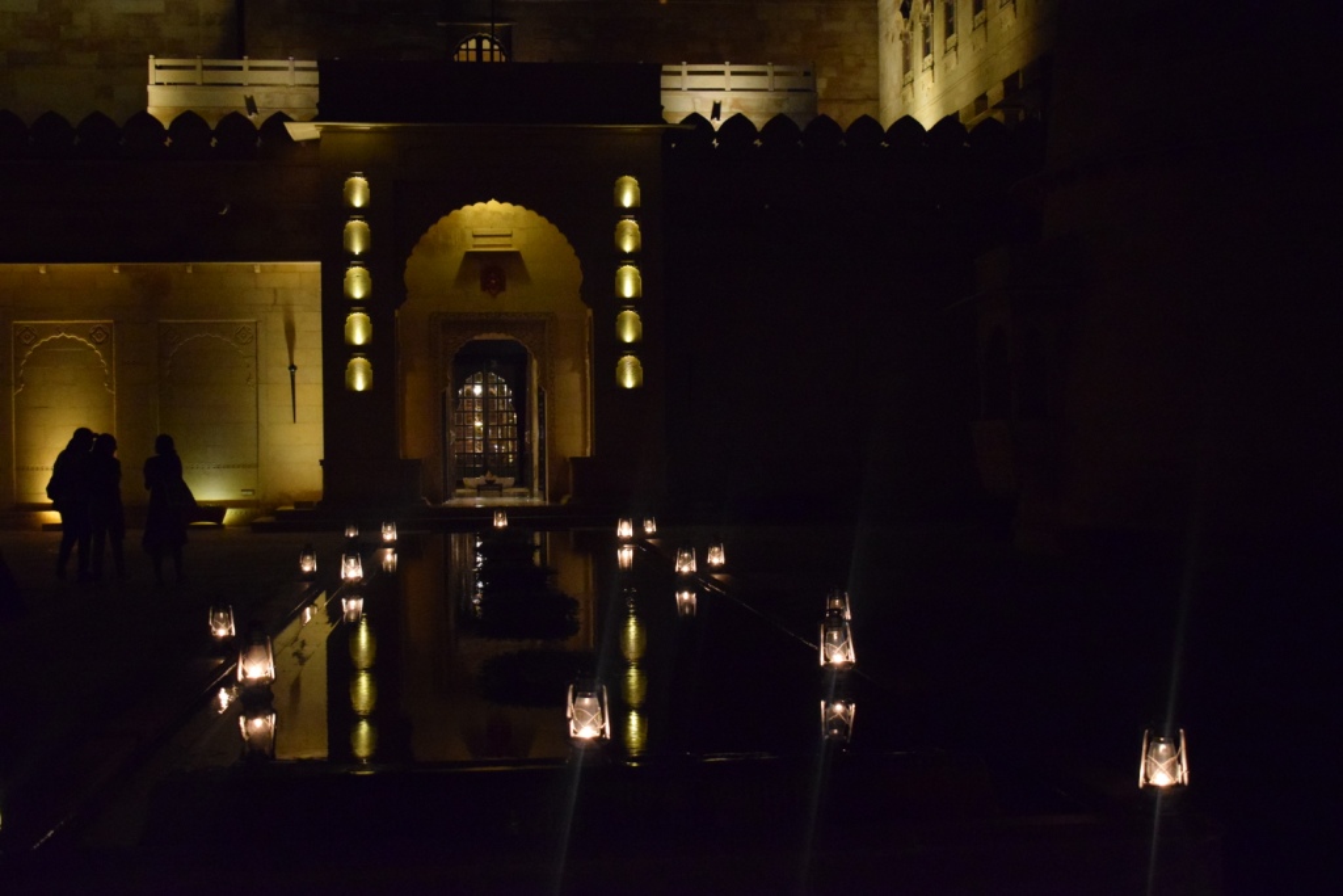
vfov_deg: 28.1
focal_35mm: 48
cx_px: 672
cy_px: 448
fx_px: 1791
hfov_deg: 41.1
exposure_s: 1/30
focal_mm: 32
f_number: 4.5
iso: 6400
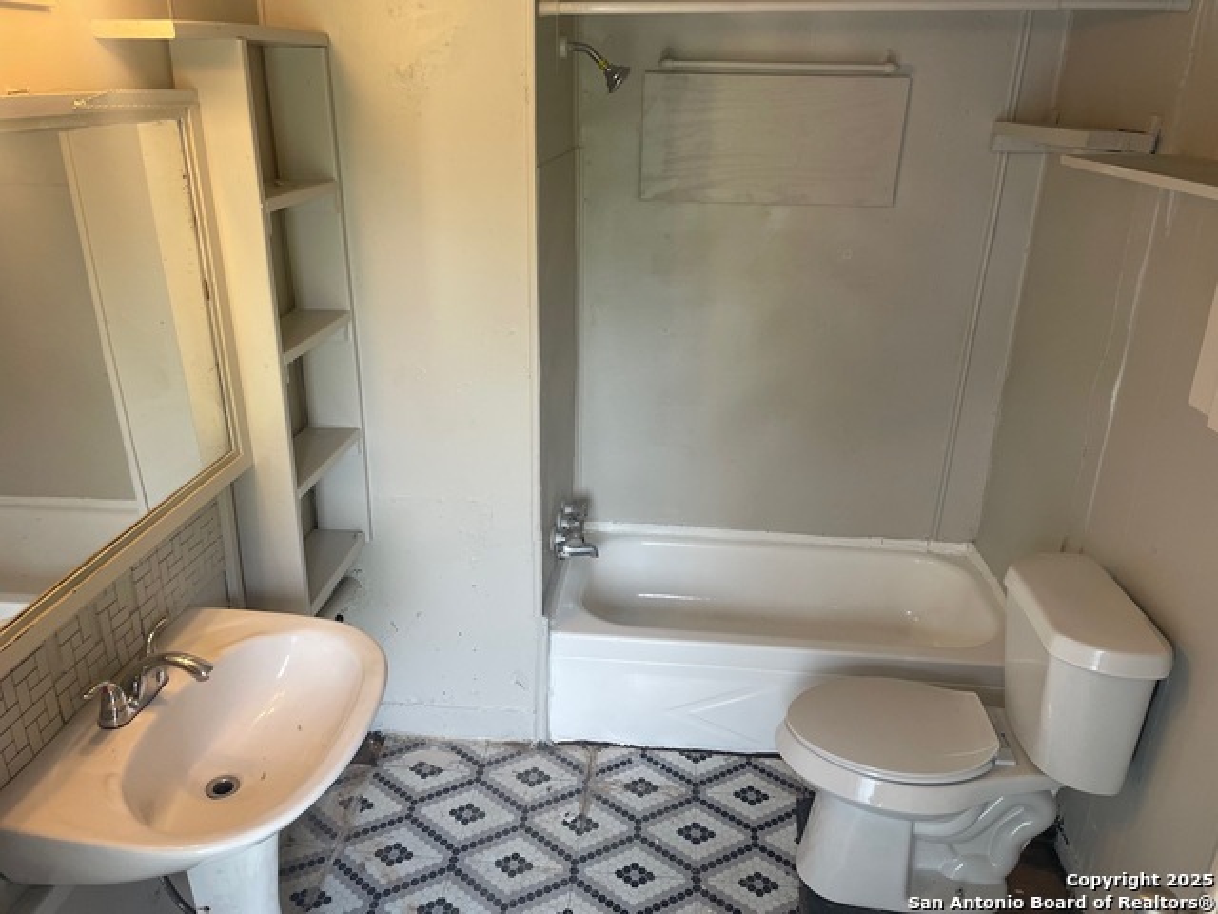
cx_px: 609
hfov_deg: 67.3
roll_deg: -1.4
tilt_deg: -23.2
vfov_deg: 53.1
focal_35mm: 26
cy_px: 457
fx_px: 915
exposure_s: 1/121
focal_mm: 4.2
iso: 50
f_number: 1.6
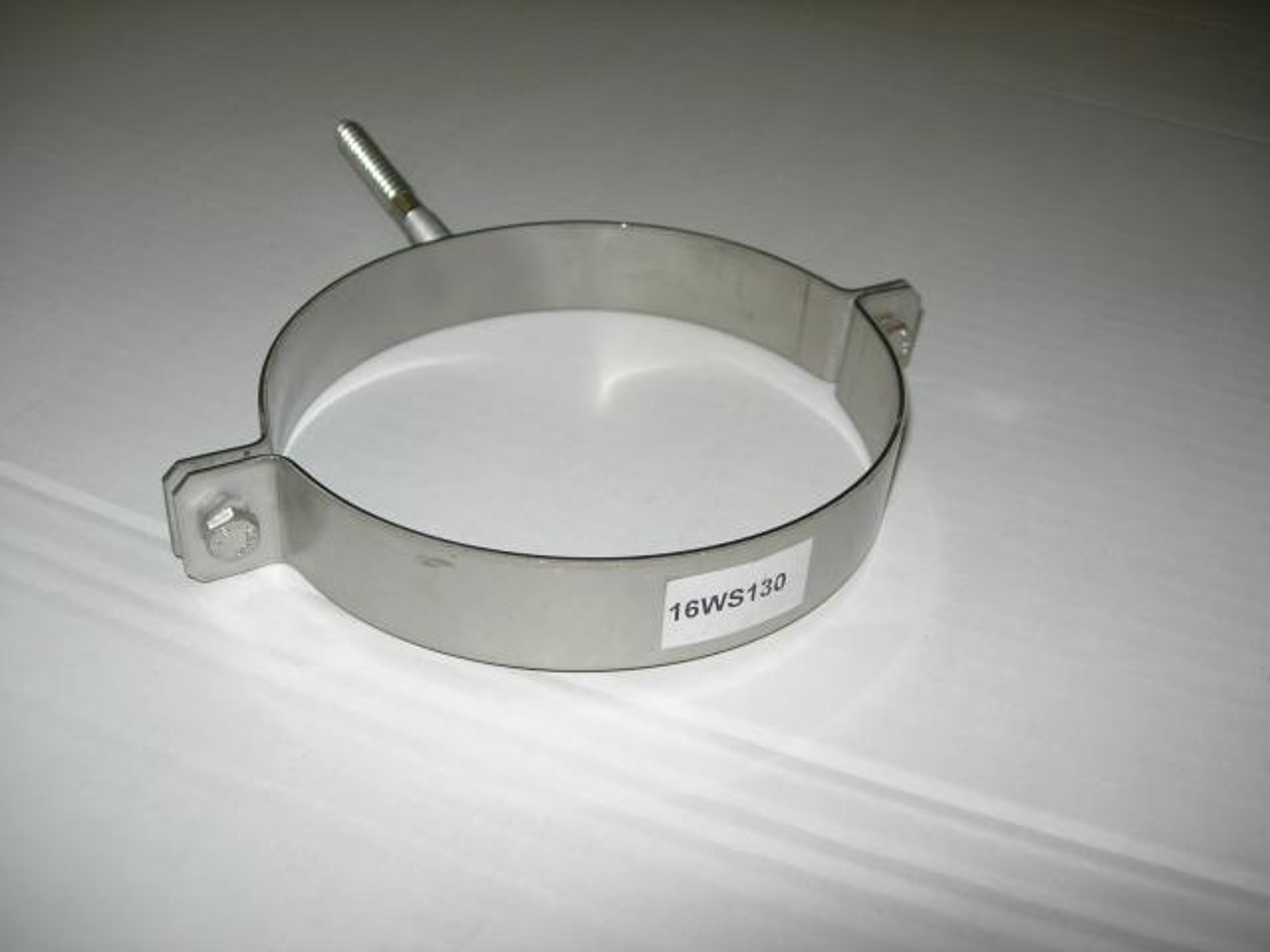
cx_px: 635
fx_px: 1394
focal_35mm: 38
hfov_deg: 49.0
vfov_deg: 37.7
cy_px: 476
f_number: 2.8
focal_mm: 7.8
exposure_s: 1/60.1
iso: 64
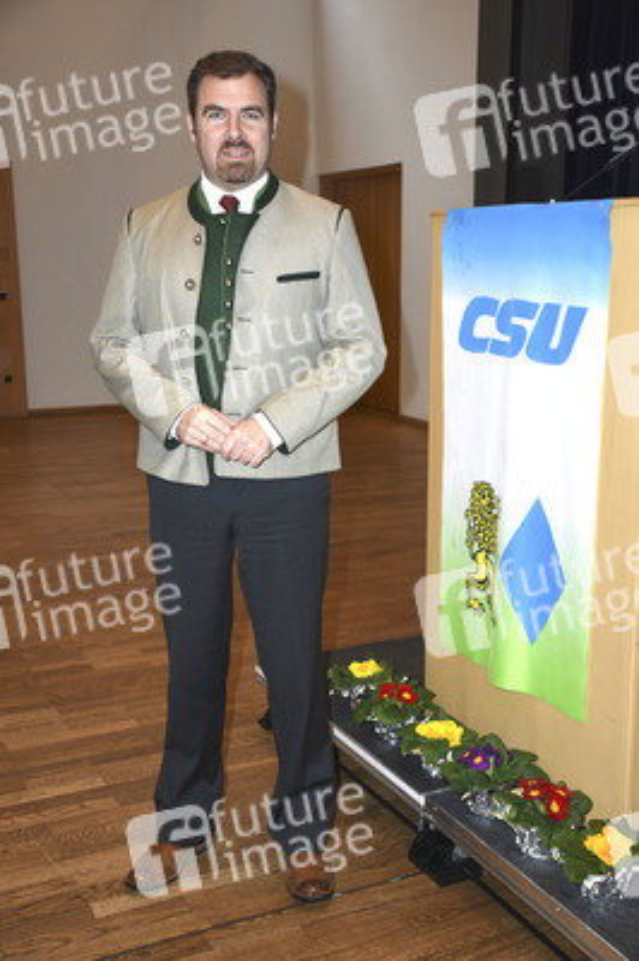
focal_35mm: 45
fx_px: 1200
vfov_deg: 43.6
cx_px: 320
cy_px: 480
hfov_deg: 29.8
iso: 640
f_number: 4.5
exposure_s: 1/160
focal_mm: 30
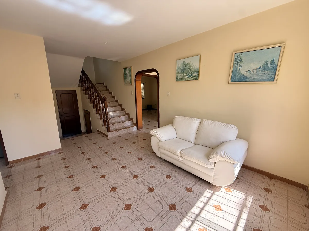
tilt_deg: -11.0
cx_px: 154
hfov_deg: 102.1
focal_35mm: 14
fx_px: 125
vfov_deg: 85.7
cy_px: 116
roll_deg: +0.4
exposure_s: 1/99
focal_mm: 2.22
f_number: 2.2
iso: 80
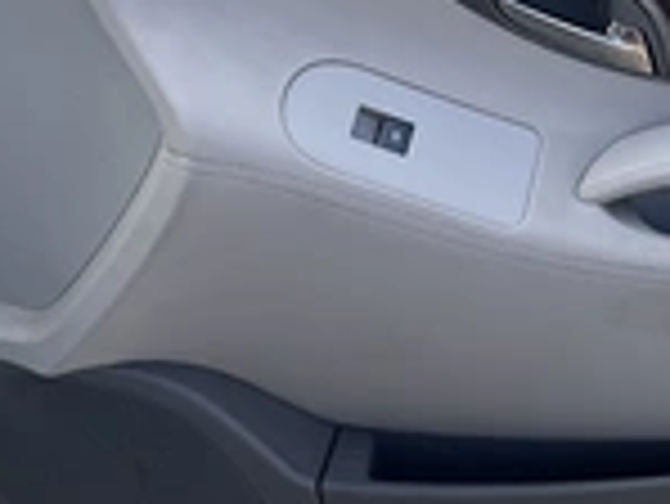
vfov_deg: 18.3
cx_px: 621
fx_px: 1511
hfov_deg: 24.2
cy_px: -27
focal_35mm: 78
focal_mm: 3
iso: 25
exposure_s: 1/428
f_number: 1.8
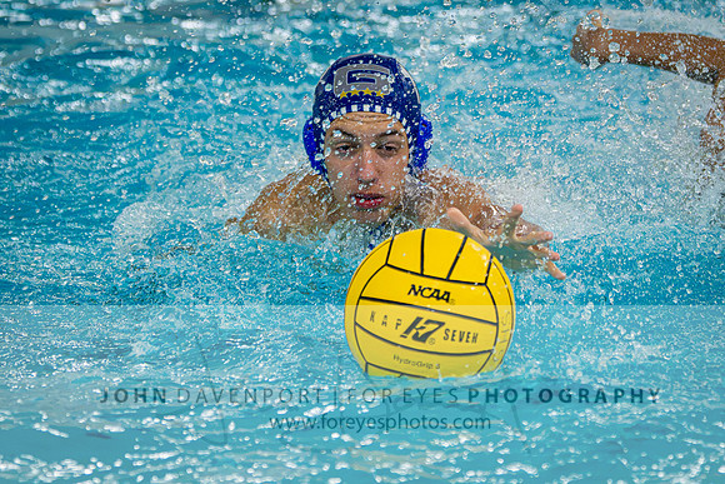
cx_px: 457
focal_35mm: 187
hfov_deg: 11.0
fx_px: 3772
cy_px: 43
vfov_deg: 7.3
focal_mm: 100
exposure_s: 1/1000
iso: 12800
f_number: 4
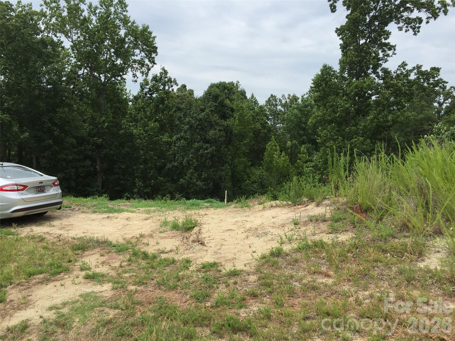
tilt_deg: -1.8
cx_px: 228
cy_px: 170
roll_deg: -2.8
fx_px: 381
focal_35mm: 29
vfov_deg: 48.2
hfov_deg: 61.7
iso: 32
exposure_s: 1/2825
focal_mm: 4.15
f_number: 2.2
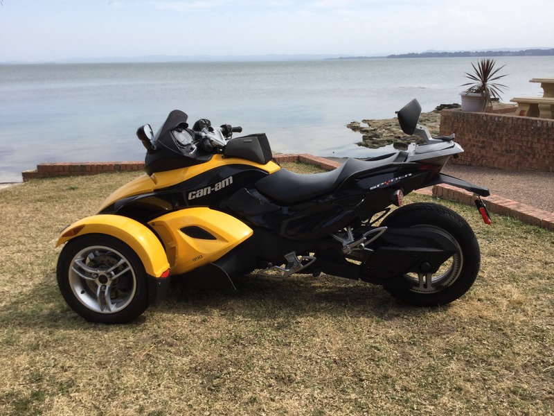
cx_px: 277
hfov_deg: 58.4
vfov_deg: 45.4
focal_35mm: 31
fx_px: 496
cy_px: 208
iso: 25
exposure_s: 1/936
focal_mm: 3.3
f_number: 2.4
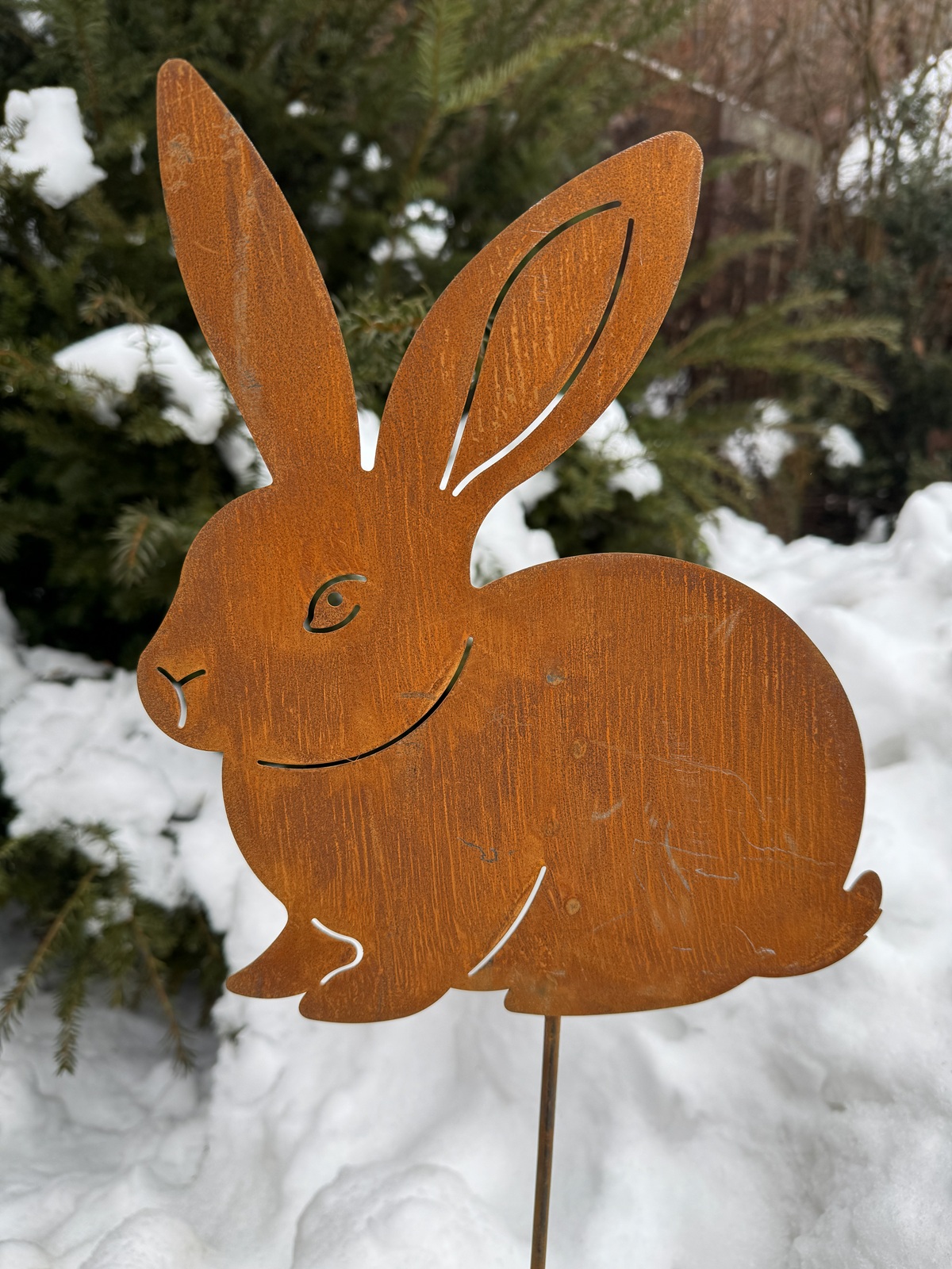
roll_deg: +0.5
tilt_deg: -16.7
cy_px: 634
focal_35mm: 24
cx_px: 476
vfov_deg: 71.6
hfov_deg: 56.8
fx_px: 880
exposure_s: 1/609
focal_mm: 6.76
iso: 80
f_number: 1.78
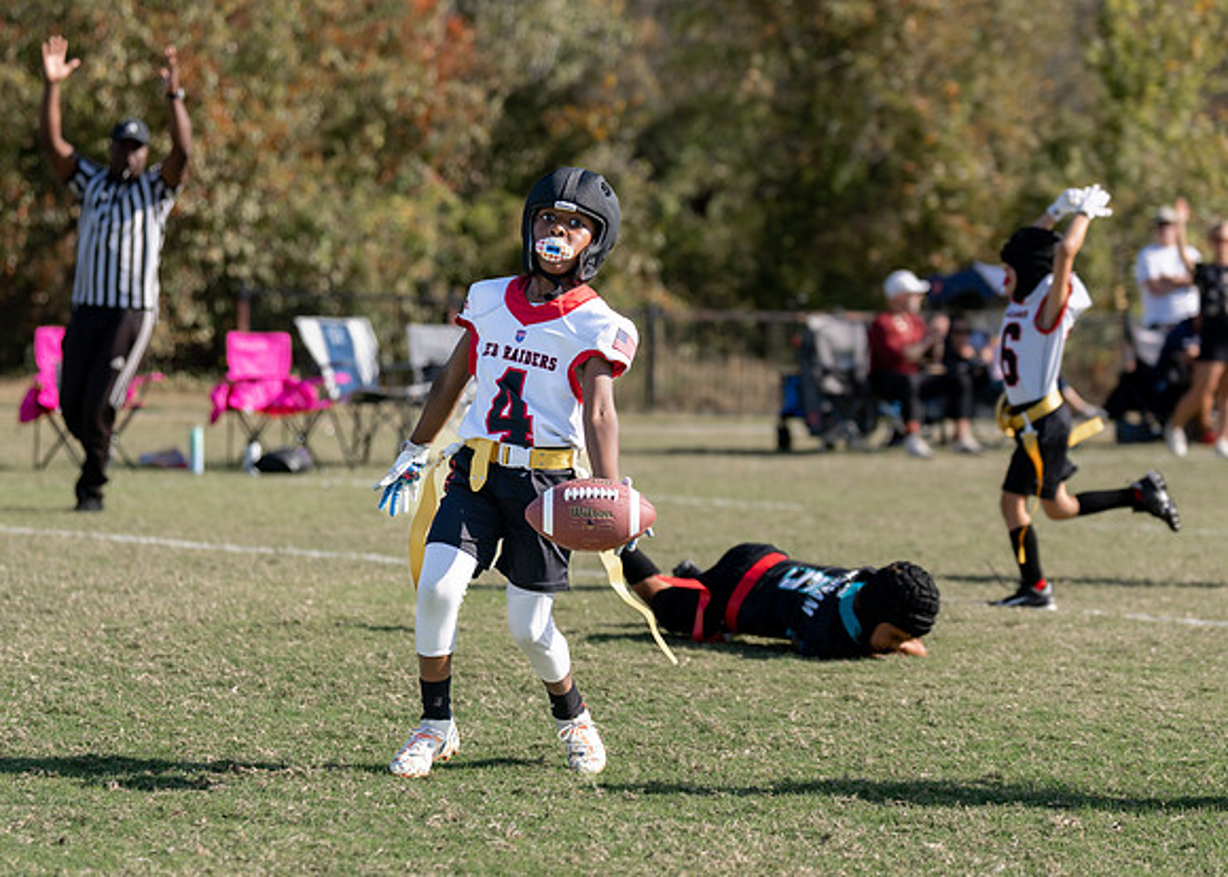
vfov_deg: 12.6
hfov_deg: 17.6
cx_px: 611
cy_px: 383
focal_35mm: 114
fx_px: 3974
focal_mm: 84
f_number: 2.8
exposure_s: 1/1250
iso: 100
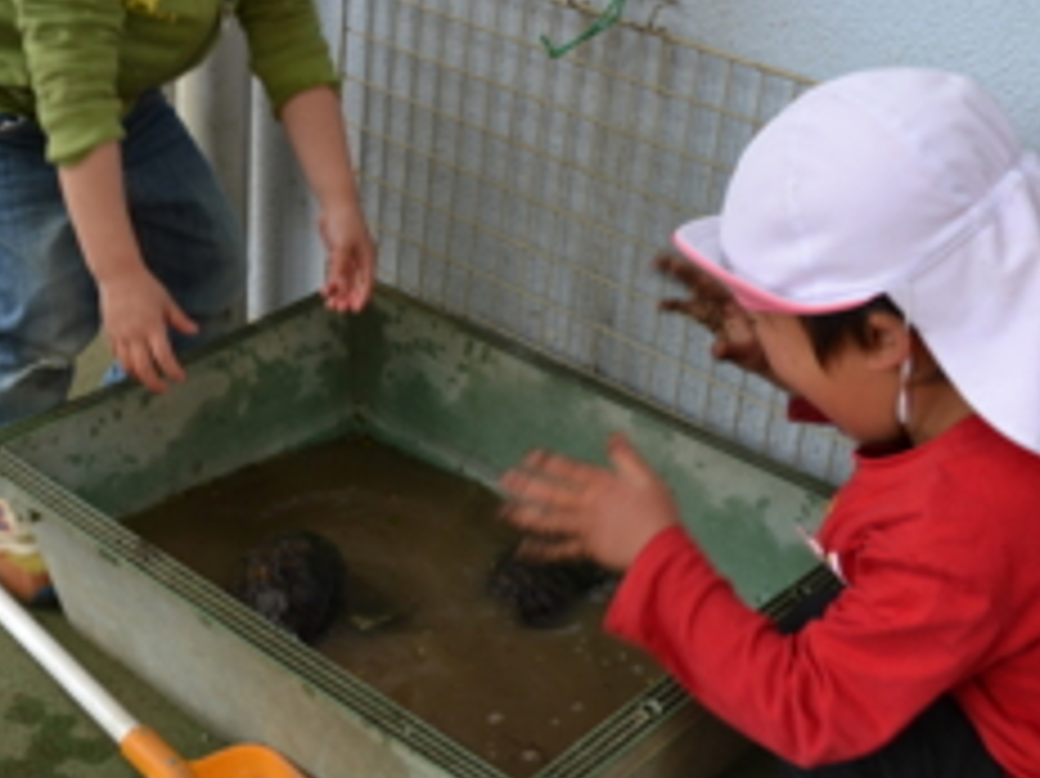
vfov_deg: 24.2
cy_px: 245
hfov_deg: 31.9
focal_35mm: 60
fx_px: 1802
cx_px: 338
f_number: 5
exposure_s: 1/100
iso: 400
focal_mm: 24
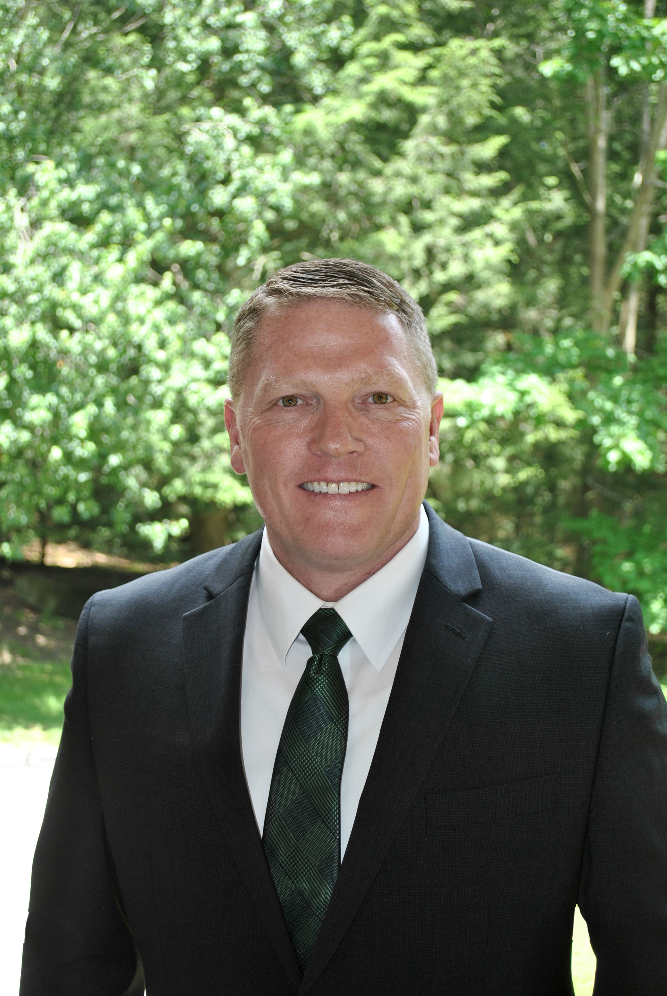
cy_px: 498
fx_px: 1496
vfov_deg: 36.8
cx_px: 334
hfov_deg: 25.1
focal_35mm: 54
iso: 200
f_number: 5
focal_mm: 36
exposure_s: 1/125
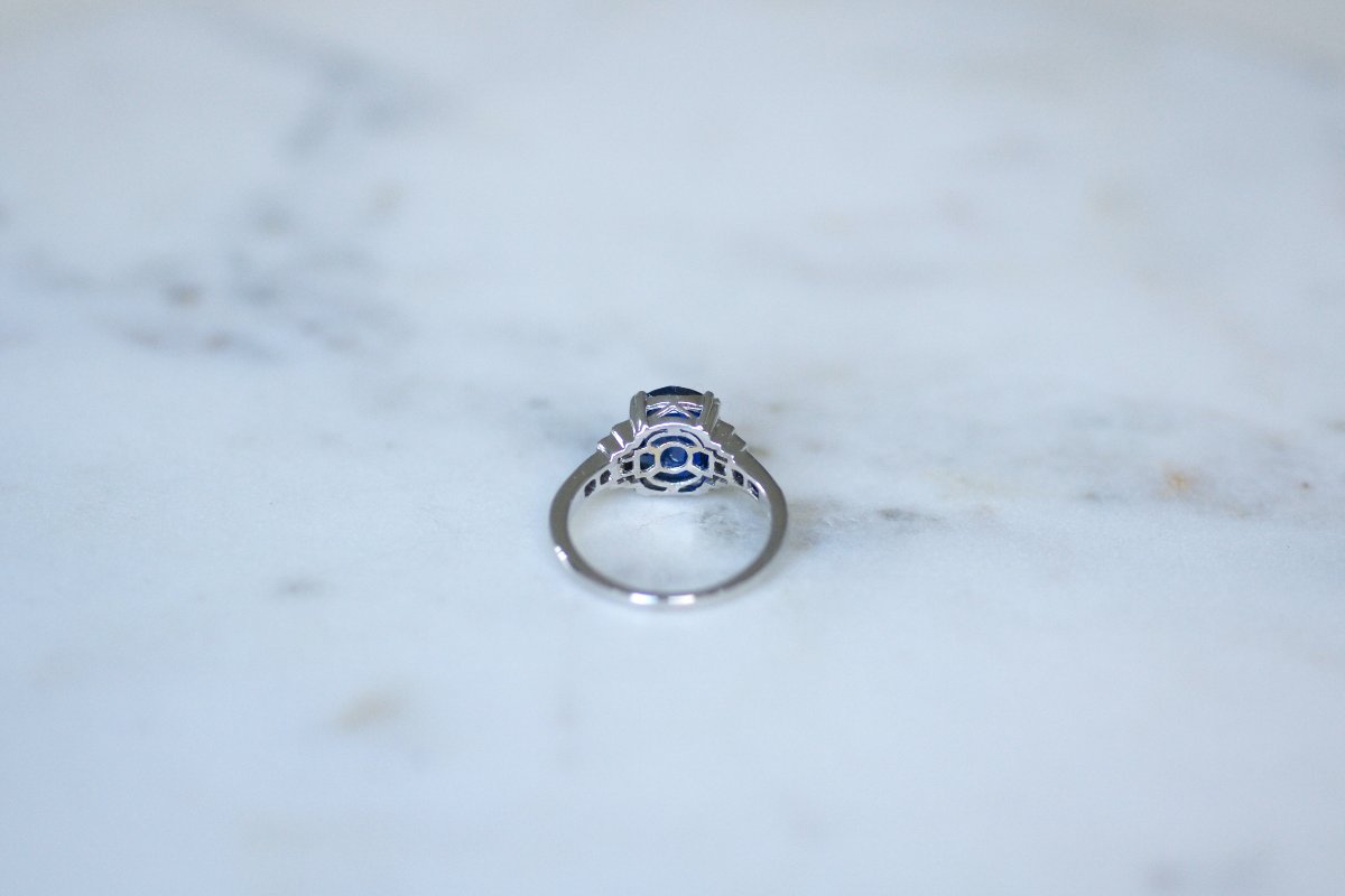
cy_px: 448
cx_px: 672
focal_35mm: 105
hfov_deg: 19.5
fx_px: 3923
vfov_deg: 13.0
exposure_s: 1/125
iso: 500
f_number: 2.8
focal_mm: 70
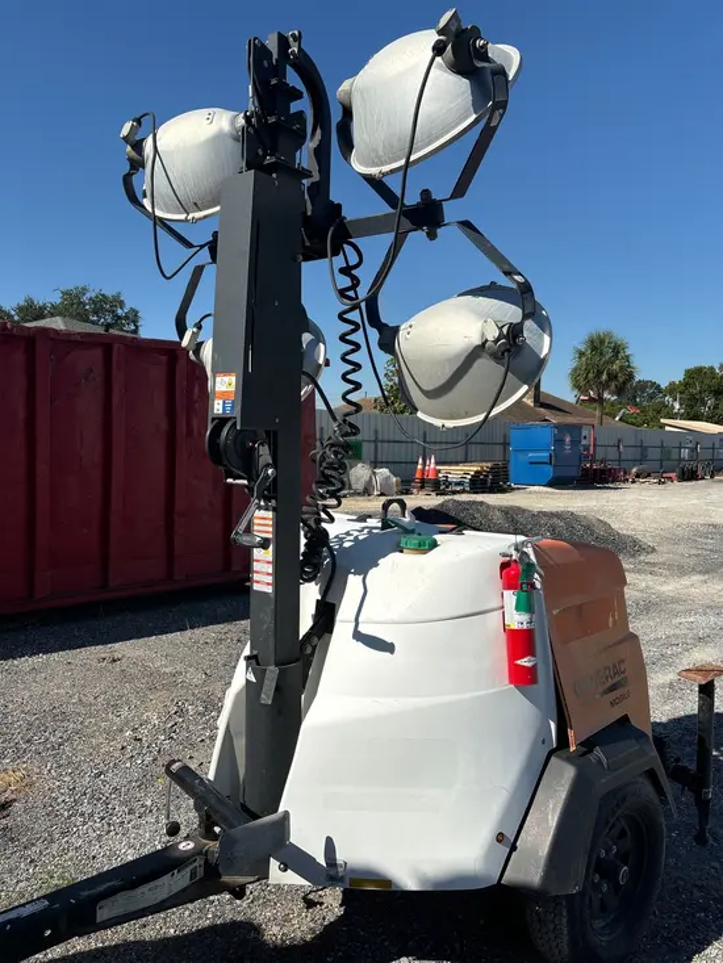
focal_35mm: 26
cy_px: 482
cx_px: 362
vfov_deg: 67.3
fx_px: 724
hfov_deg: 53.1
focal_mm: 5.96
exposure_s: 1/5076
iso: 50
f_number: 1.6
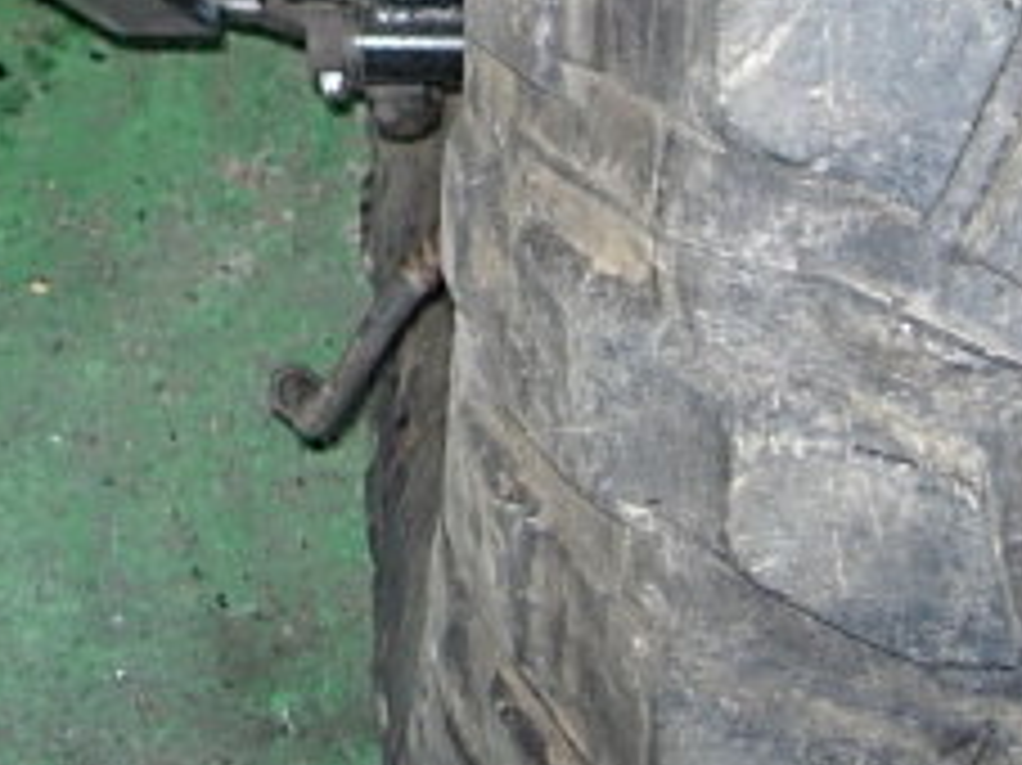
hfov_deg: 18.1
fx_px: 3157
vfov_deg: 13.3
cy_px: -279
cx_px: 126
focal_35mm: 107
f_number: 2.8
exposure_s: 1/64
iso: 79
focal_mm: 7.8
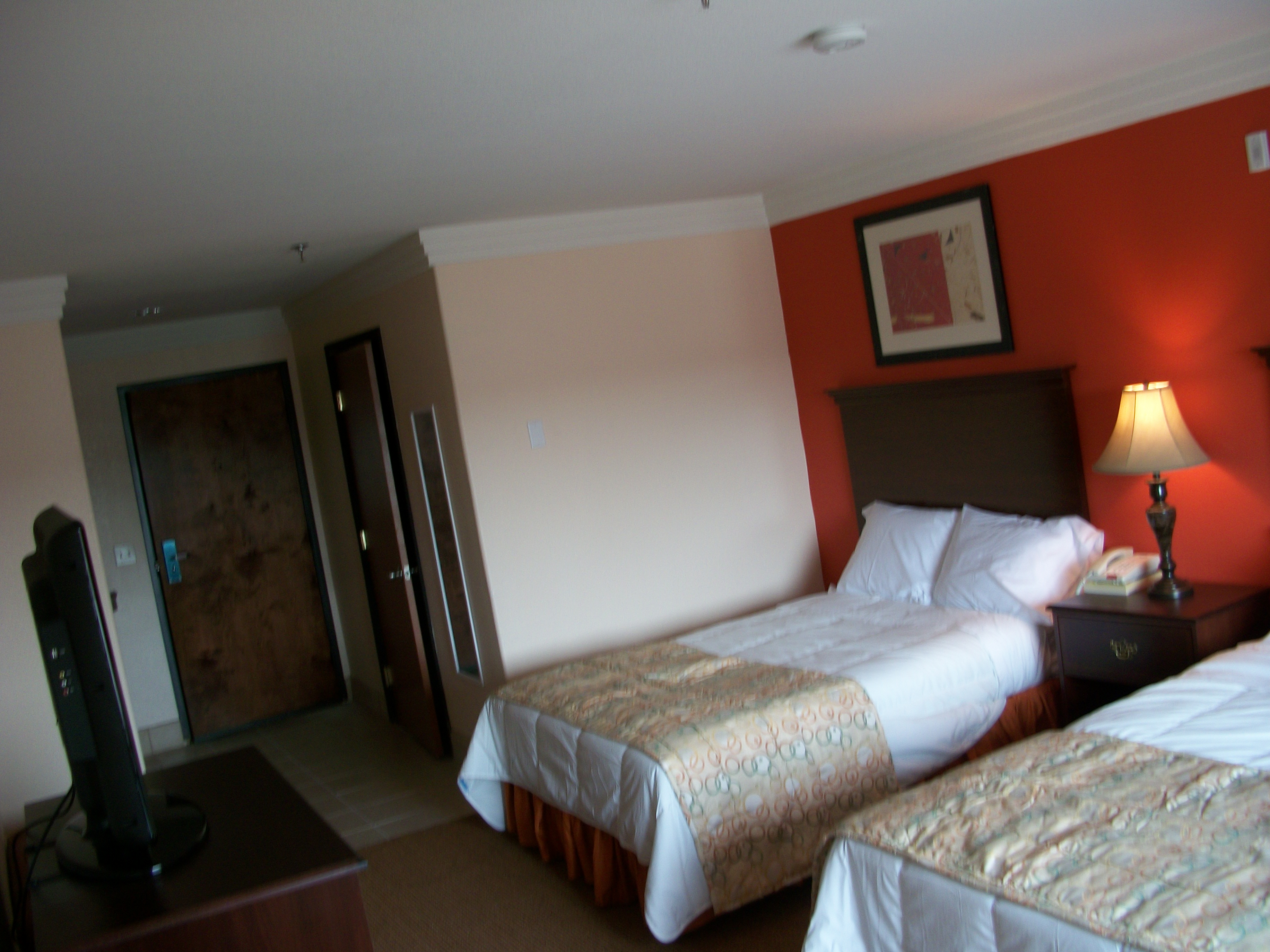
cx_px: 635
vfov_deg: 40.7
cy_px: 476
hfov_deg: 52.6
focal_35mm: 35
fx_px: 1284
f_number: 3.1
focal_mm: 6.3
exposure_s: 1/30
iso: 80
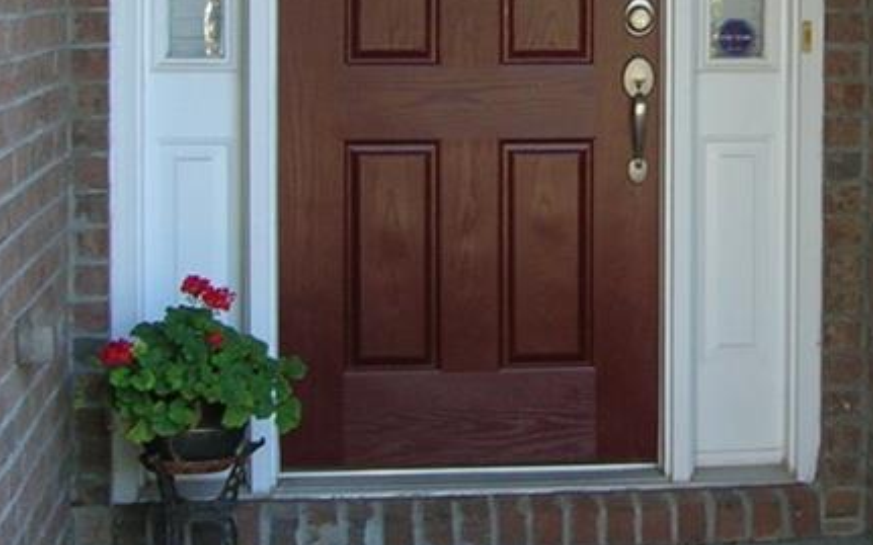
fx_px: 2093
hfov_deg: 23.1
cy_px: -17
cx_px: 739
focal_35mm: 88
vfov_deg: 14.6
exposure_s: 1/17.1
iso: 50
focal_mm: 5.8
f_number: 4.9
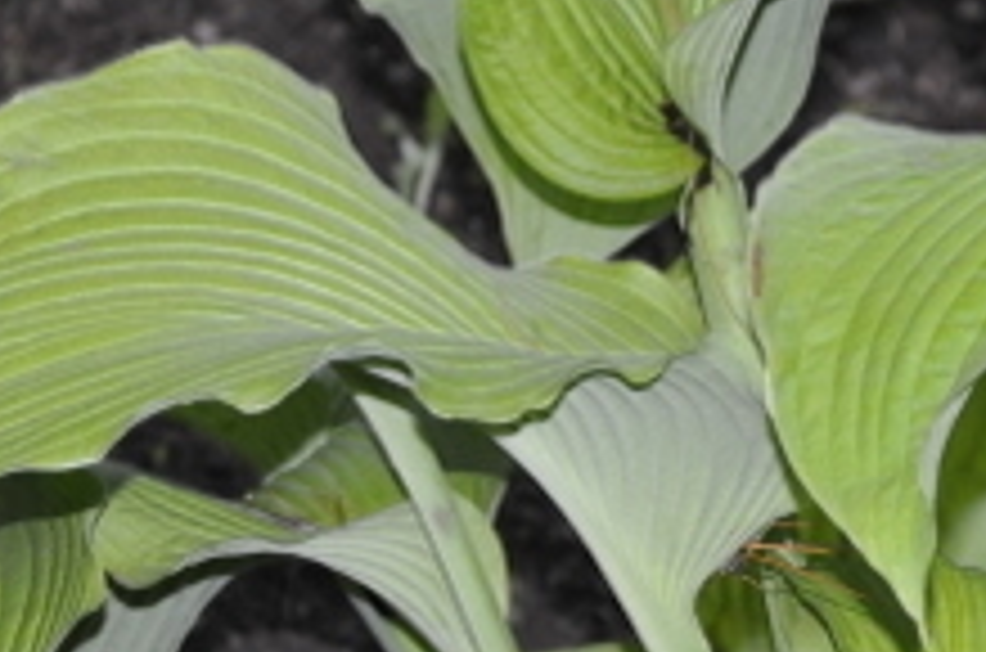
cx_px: 905
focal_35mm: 384
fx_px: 10494
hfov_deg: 5.4
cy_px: 558
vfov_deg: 3.6
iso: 800
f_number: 5.3
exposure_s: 1/60
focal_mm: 70
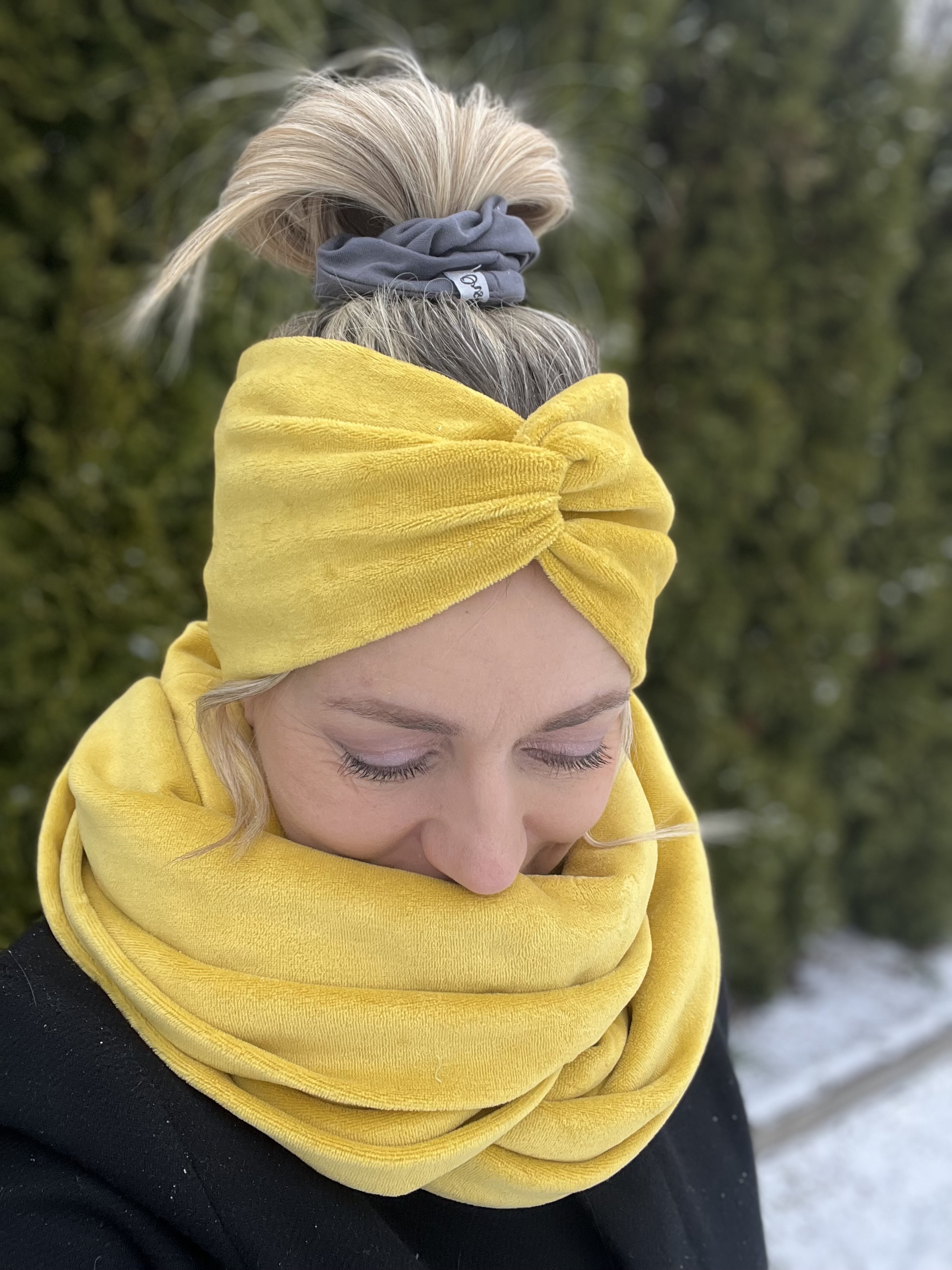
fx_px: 1100
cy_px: 635
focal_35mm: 30
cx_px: 476
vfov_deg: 60.0
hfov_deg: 46.8
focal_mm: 2.71
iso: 32
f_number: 2.2
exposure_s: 1/121
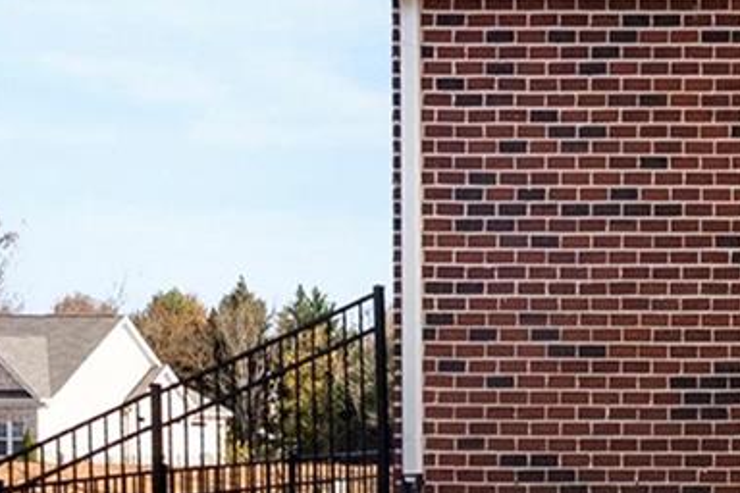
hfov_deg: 18.4
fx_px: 1666
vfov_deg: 16.6
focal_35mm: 81
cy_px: 38
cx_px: 1407
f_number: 9
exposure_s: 1/400
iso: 1250
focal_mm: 15.2
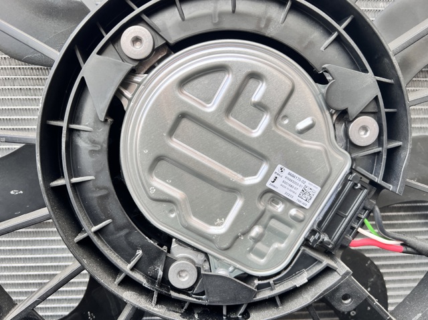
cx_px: 214
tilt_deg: -5.7
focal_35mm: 26
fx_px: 321
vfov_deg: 53.0
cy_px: 160
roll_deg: +1.3
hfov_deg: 67.3
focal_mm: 5.7
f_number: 1.5
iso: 40
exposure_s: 1/121
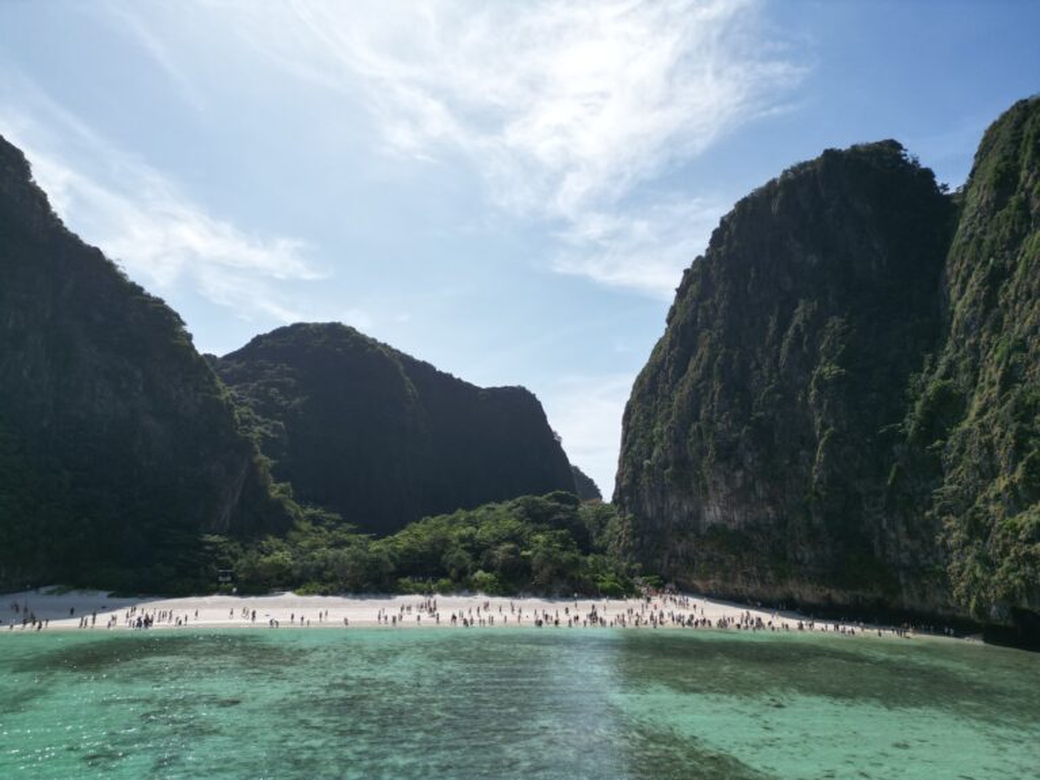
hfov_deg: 71.6
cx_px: 520
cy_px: 390
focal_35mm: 24
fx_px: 721
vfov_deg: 56.8
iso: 110
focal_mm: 6.72
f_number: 1.7
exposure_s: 1/5000
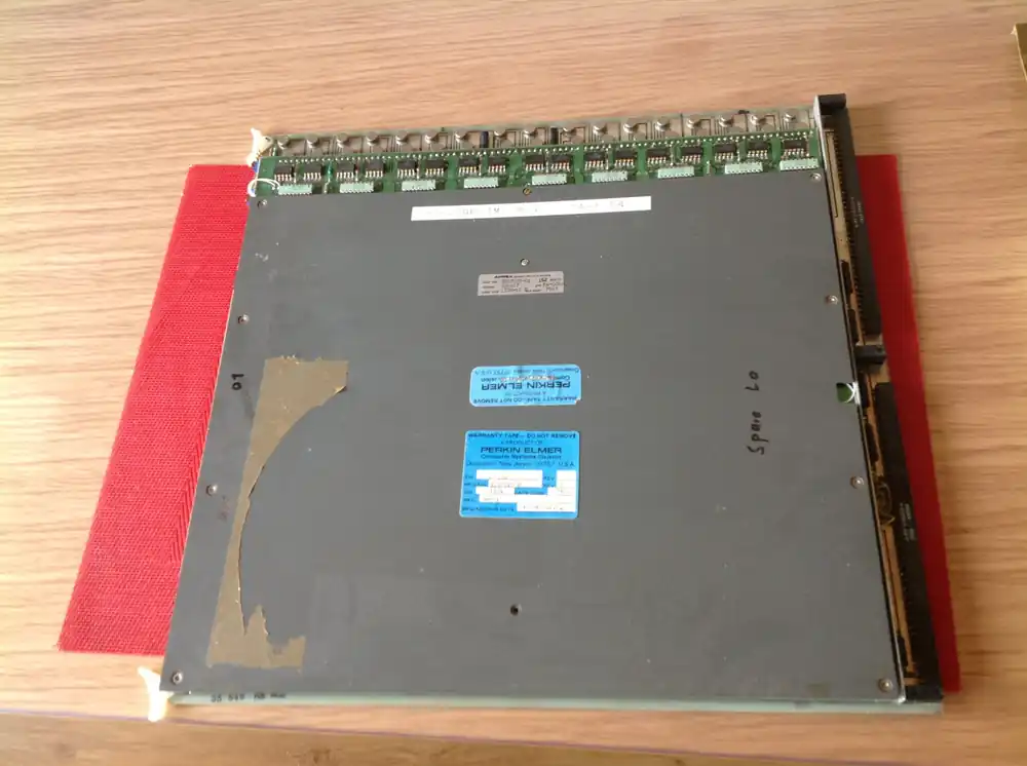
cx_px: 514
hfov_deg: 52.7
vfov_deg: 40.6
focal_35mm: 35
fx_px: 1036
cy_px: 383
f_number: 2.4
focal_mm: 4.28
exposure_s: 1/17
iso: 64
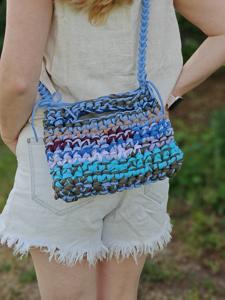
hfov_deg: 30.9
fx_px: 407
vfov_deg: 40.4
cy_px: 150
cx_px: 112
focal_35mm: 47
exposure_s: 1/219
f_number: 4.5
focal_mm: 7.1
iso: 50
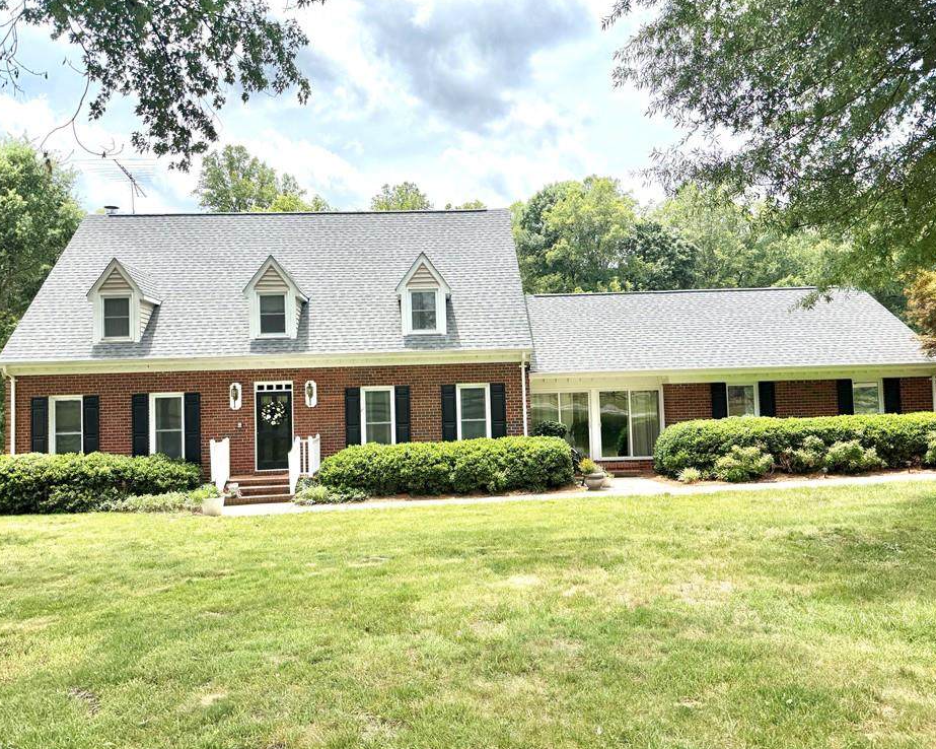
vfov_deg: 54.9
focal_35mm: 26
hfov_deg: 66.0
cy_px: 368
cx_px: 461
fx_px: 720
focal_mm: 6.76
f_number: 1.78
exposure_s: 1/3584
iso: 100
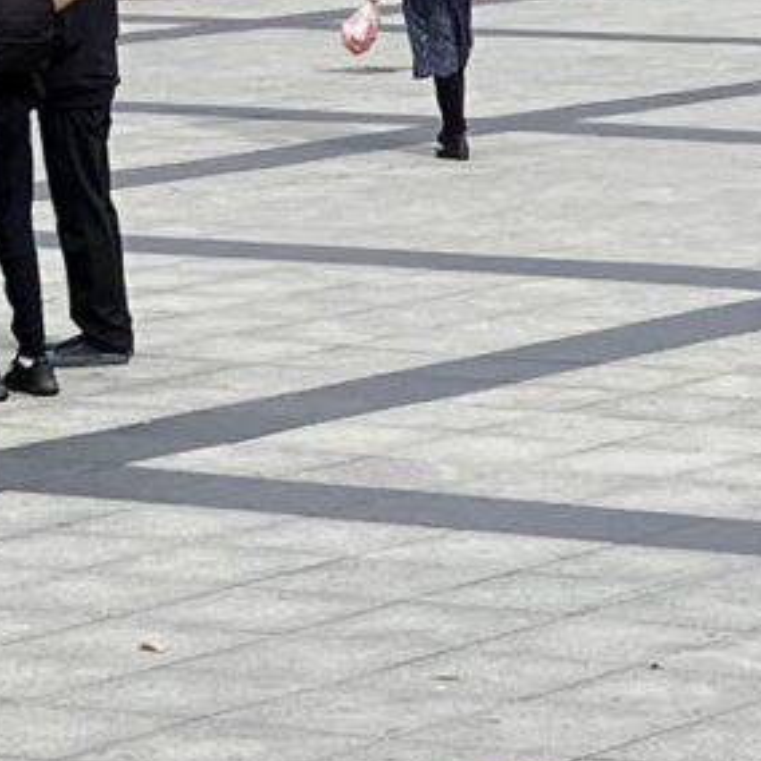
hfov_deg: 7.6
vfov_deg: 7.7
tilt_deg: -17.2
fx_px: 5546
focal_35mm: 223
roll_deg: -1.6
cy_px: 1270
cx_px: 1417
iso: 32
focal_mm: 3.99
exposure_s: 1/796
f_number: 1.8
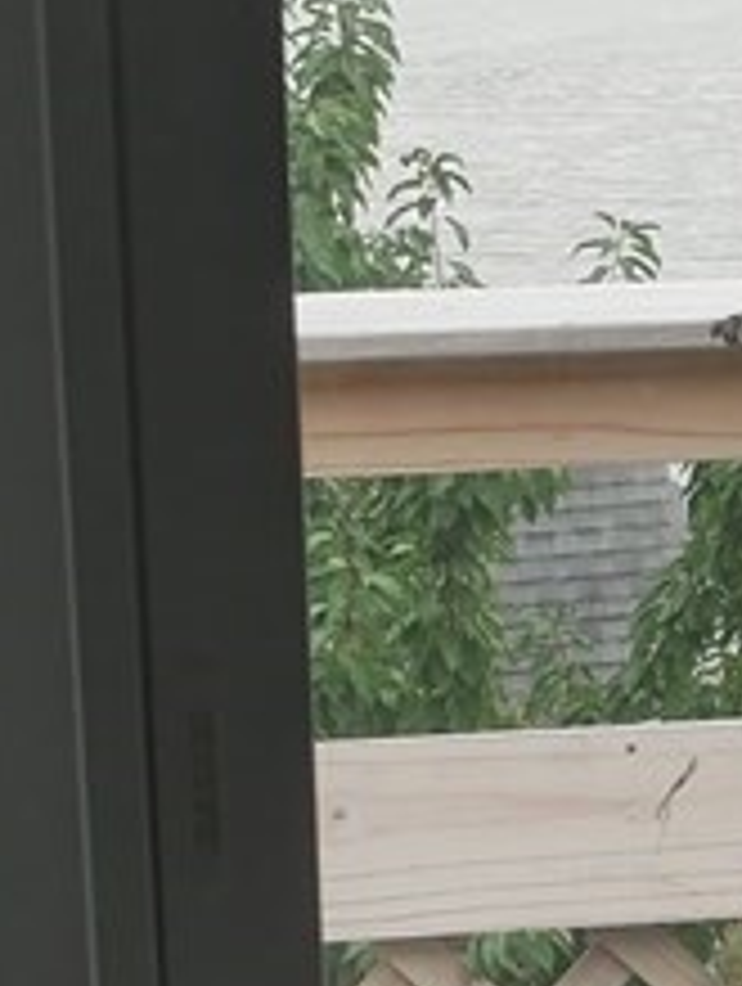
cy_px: 711
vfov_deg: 11.7
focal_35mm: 168
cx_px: 1167
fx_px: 4788
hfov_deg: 8.6
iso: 200
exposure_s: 1/320
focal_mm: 12
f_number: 6.3
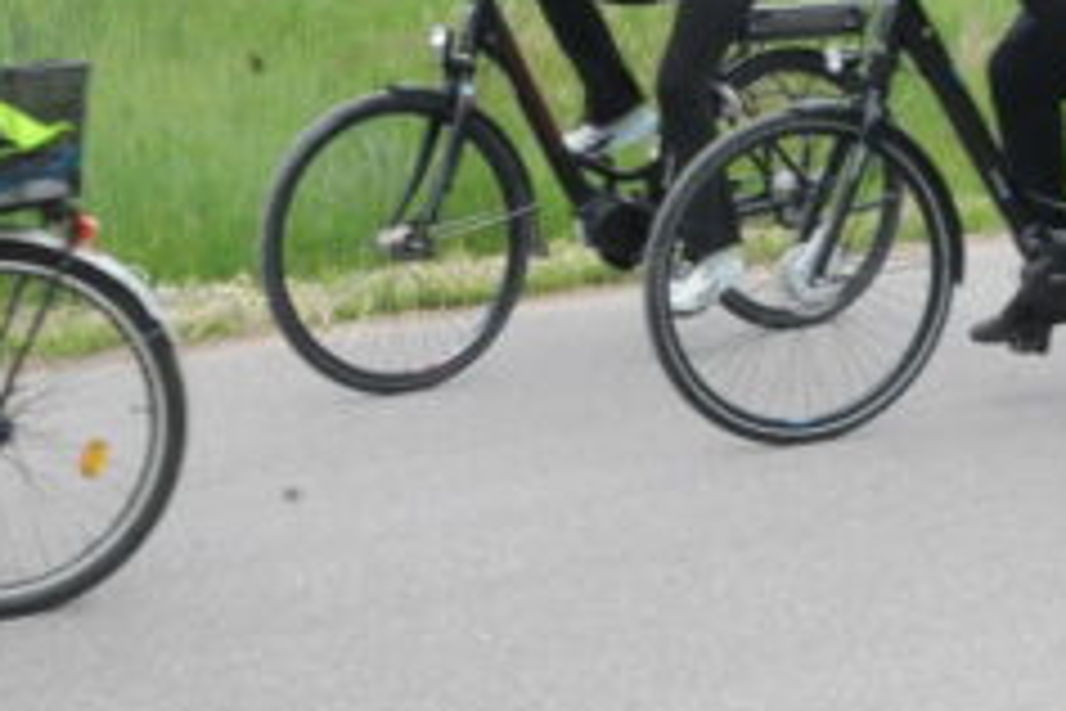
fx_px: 3968
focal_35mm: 134
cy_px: 191
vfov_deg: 10.2
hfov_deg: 14.0
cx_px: 1772
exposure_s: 1/200
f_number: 22
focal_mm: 31
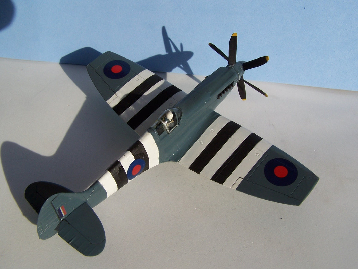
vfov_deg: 37.7
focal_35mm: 38
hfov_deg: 49.0
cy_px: 134
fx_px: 393
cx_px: 179
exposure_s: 1/750
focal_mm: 6.3
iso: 80
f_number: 5.6
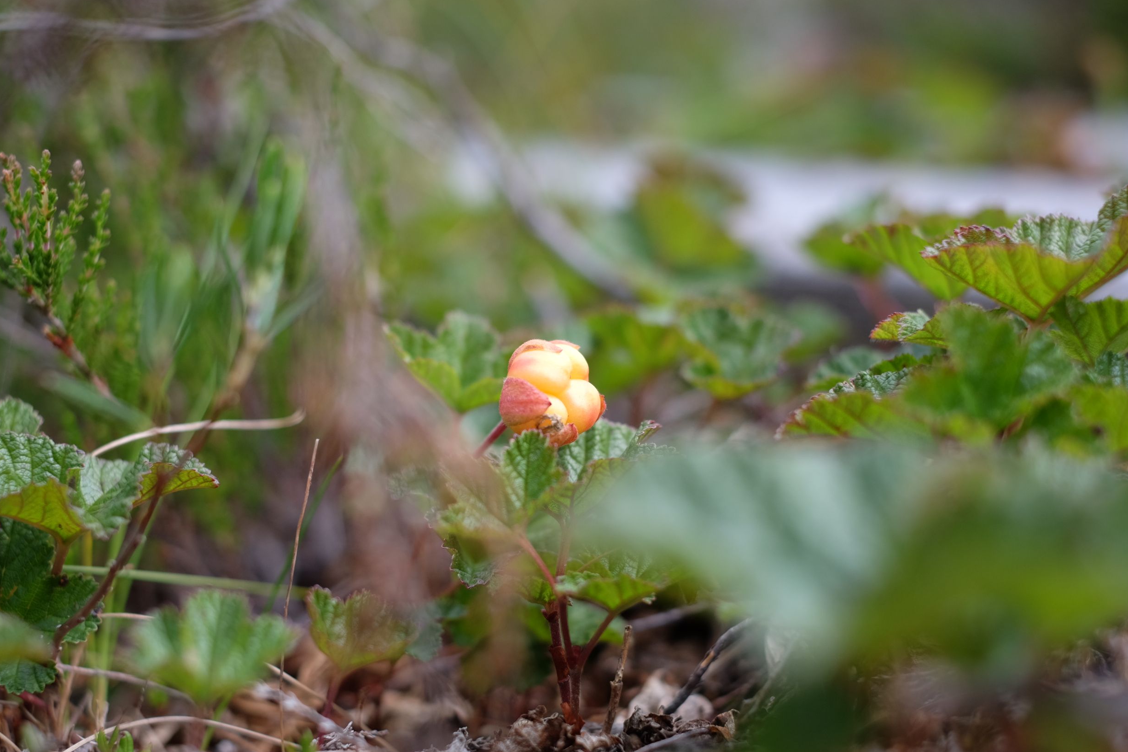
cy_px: 380
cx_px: 555
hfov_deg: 36.9
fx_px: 1692
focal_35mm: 54
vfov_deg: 25.1
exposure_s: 1/1000
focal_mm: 35
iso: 320
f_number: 2.8
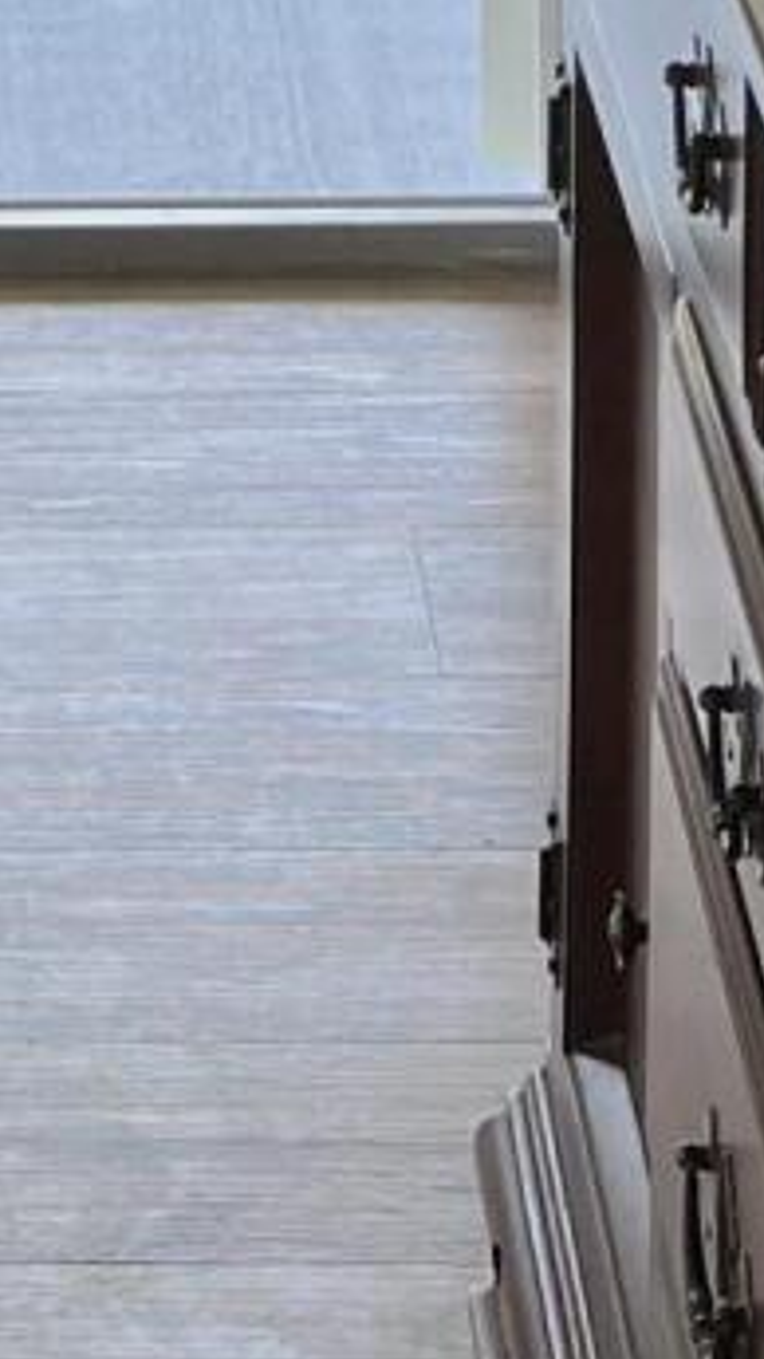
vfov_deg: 11.8
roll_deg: +2.0
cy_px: -1304
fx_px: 5908
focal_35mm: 164
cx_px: -390
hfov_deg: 7.3
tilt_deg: -6.0
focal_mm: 5.7
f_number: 1.5
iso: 50
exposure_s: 1/121
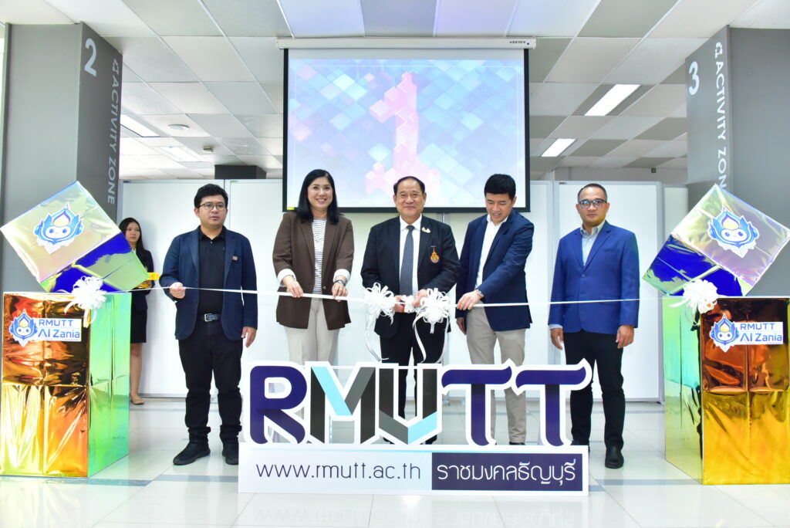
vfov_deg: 46.5
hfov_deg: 65.4
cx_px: 395
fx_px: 615
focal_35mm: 28
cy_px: 264
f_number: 5.6
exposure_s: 1/200
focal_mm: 28
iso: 4000
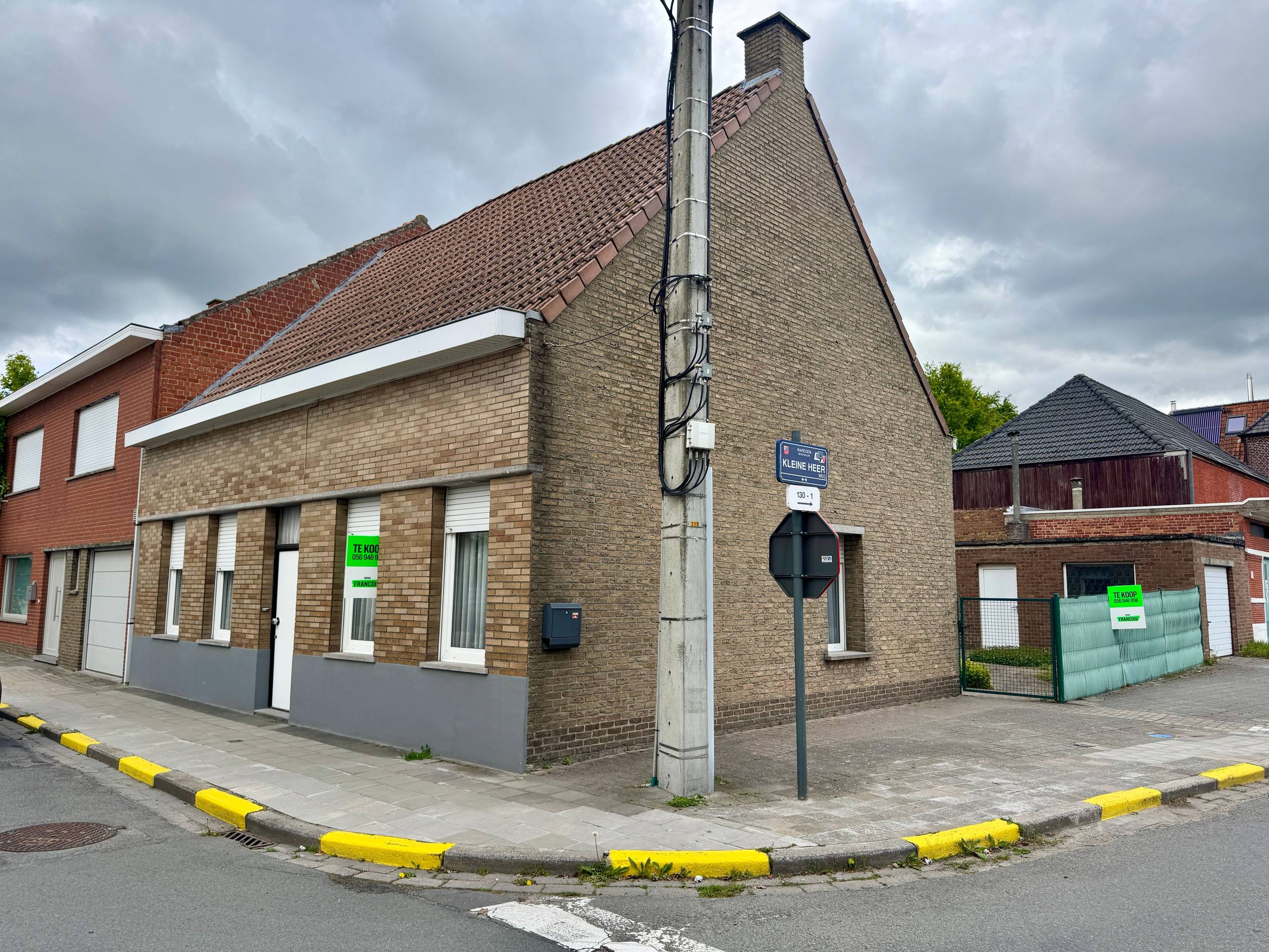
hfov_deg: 71.6
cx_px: 634
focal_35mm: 24
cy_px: 476
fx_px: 880
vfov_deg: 56.8
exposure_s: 1/1637
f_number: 1.78
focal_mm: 6.76
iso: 80
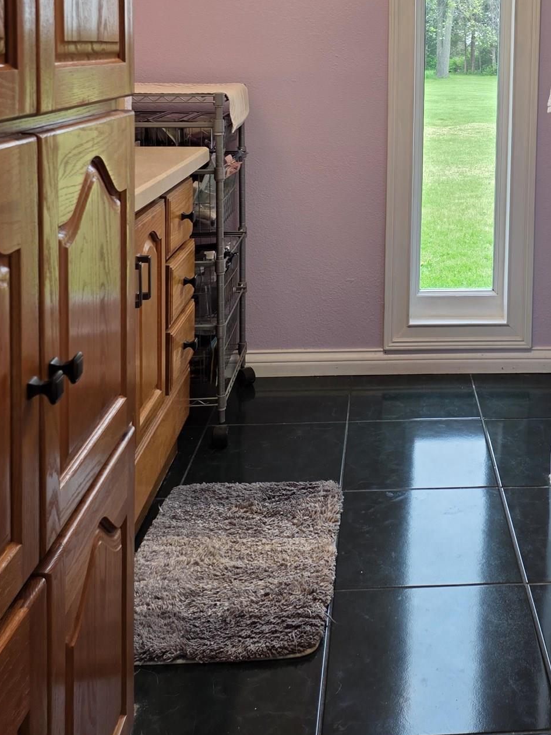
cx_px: 478
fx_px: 892
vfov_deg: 42.2
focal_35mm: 42
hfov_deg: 32.9
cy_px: 118
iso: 40
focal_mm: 6.25
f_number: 1.7
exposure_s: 1/120
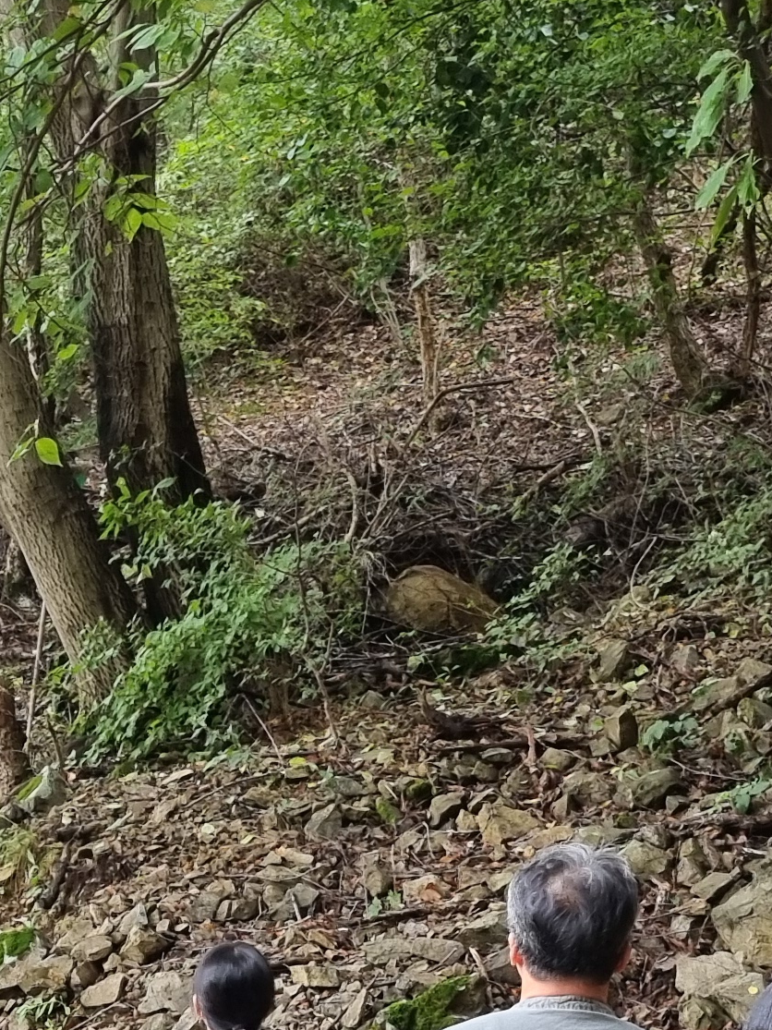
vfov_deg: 20.1
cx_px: 456
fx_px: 2796
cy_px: 1084
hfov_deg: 15.7
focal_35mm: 94
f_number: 1.8
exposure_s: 1/120
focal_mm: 5.4
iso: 160
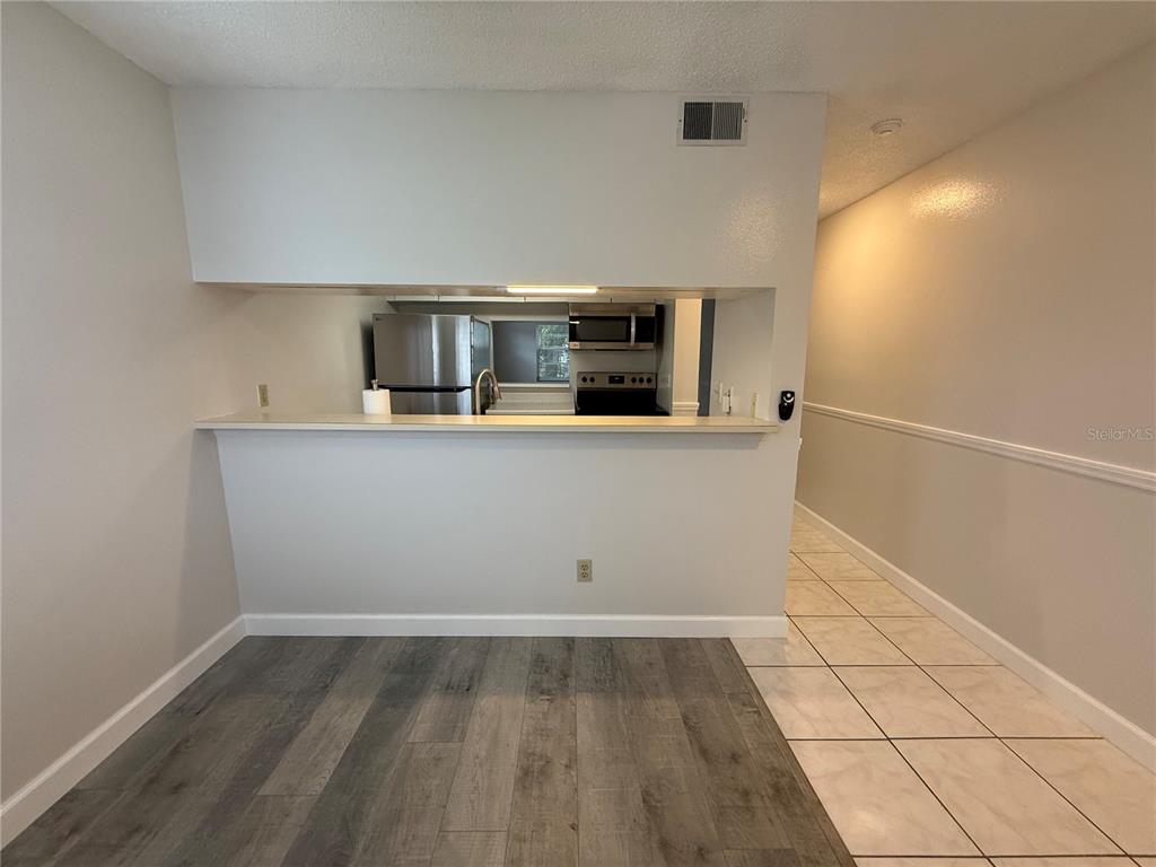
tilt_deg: -9.7
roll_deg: +0.1
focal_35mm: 14
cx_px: 578
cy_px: 434
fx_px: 468
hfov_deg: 102.1
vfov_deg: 85.7
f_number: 2.2
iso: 250
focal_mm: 2.22
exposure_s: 1/120
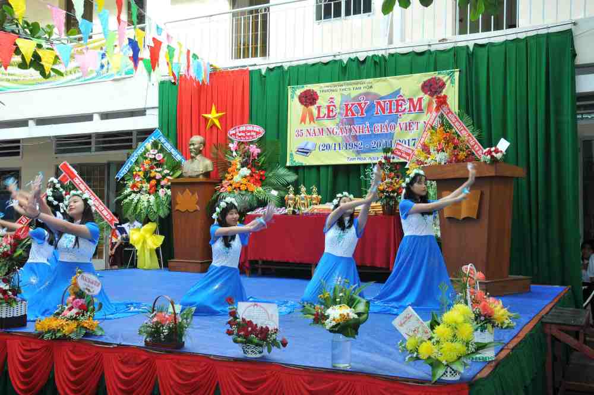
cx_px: 297
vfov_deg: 34.1
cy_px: 198
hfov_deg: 49.6
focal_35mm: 39
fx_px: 643
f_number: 9
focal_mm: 26
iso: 200
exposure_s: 1/30
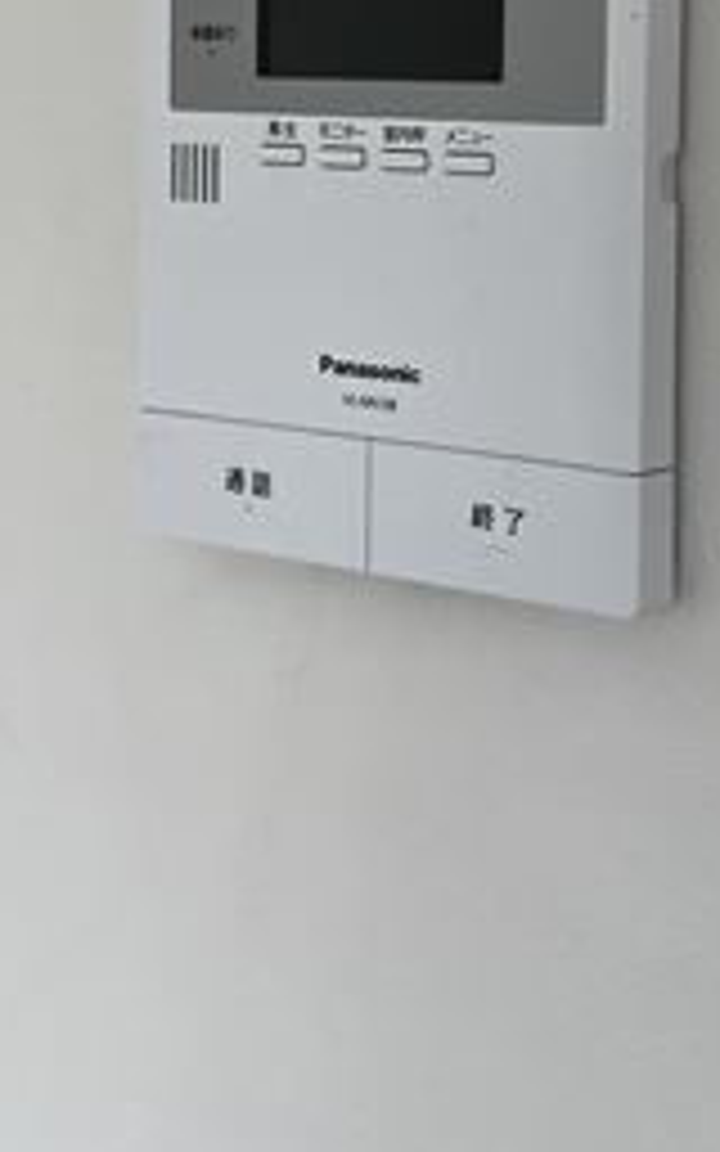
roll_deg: +0.1
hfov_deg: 18.8
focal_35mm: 69
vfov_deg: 28.9
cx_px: 486
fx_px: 2166
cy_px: 166
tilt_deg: -1.4
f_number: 1.5
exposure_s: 1/185
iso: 40
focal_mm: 5.7
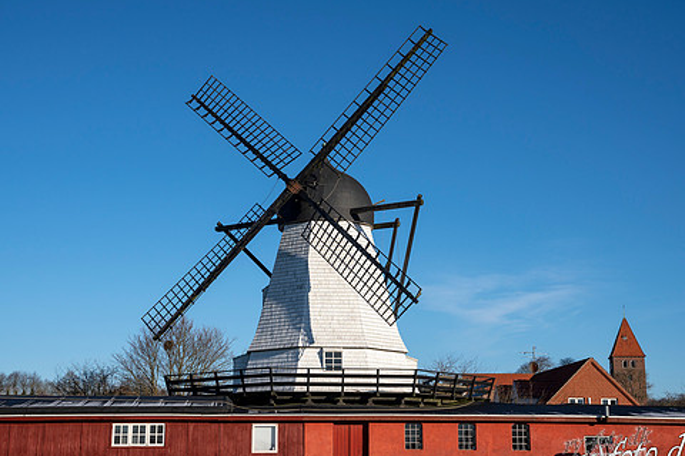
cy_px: 239
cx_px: 334
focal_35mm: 58
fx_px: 1104
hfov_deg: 34.5
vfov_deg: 23.4
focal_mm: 48
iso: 200
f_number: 5
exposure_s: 1/2000
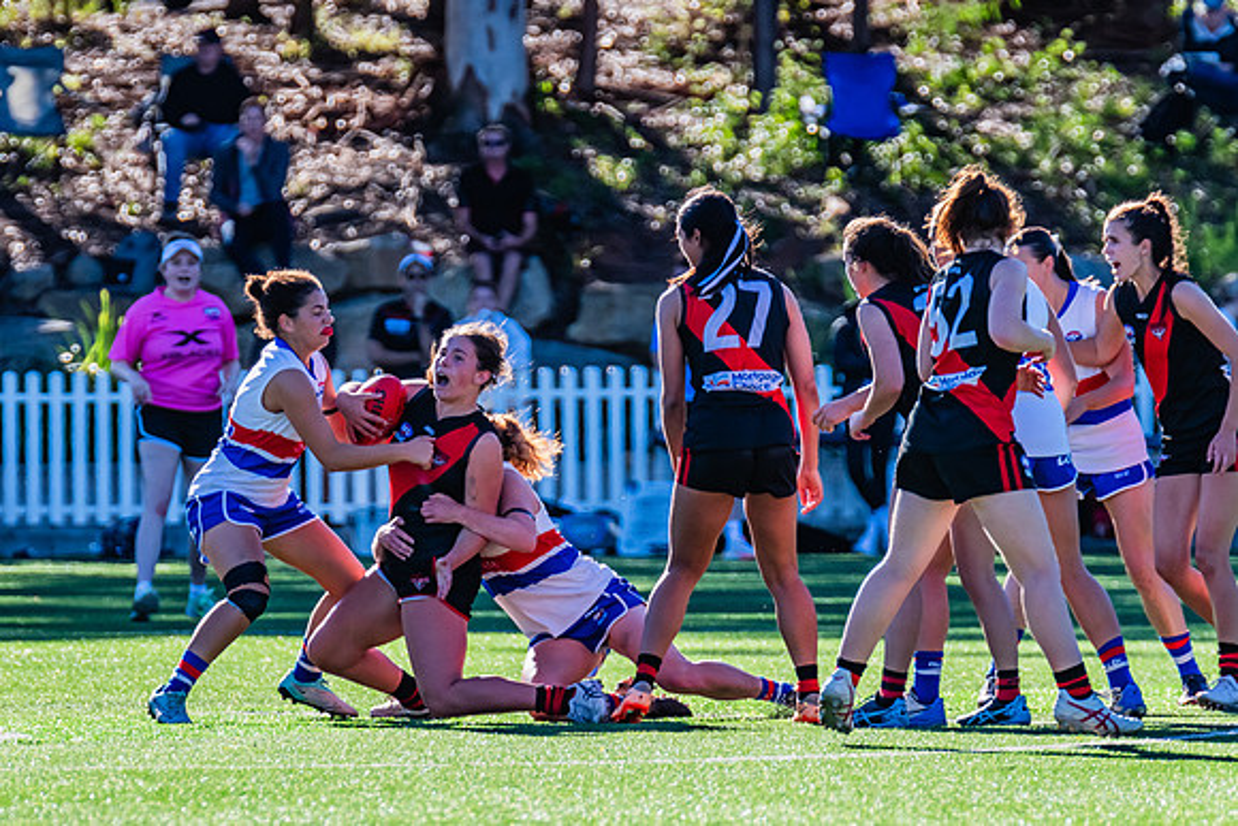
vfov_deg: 2.3
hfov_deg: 3.5
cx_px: 437
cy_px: 500
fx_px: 20465
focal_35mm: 595
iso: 800
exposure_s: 1/1250
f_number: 8
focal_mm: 460
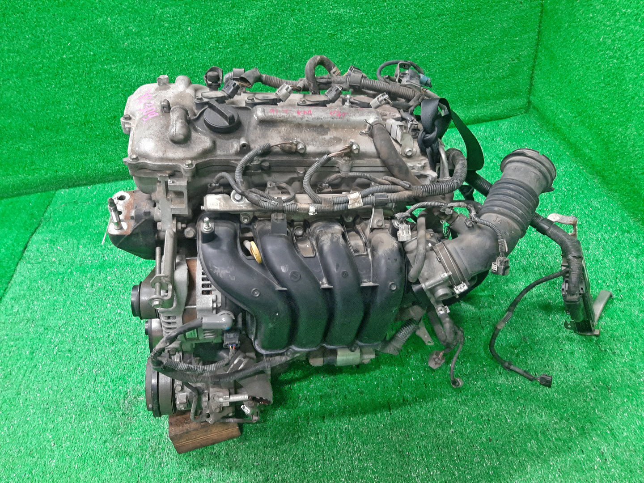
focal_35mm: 26
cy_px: 242
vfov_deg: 53.1
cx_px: 322
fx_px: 484
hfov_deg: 67.3
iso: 224
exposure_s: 1/50
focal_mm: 3.93
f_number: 1.7
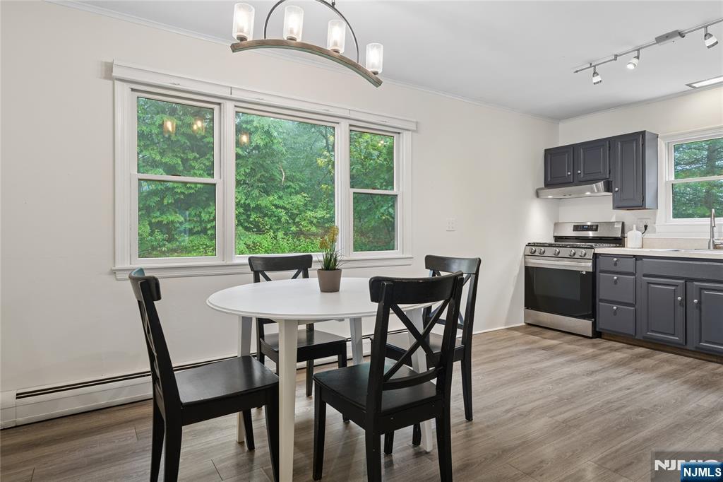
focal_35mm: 19
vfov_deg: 64.5
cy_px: 241
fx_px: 381
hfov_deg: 86.9
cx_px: 362
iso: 200
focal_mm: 19
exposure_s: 1/4
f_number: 8
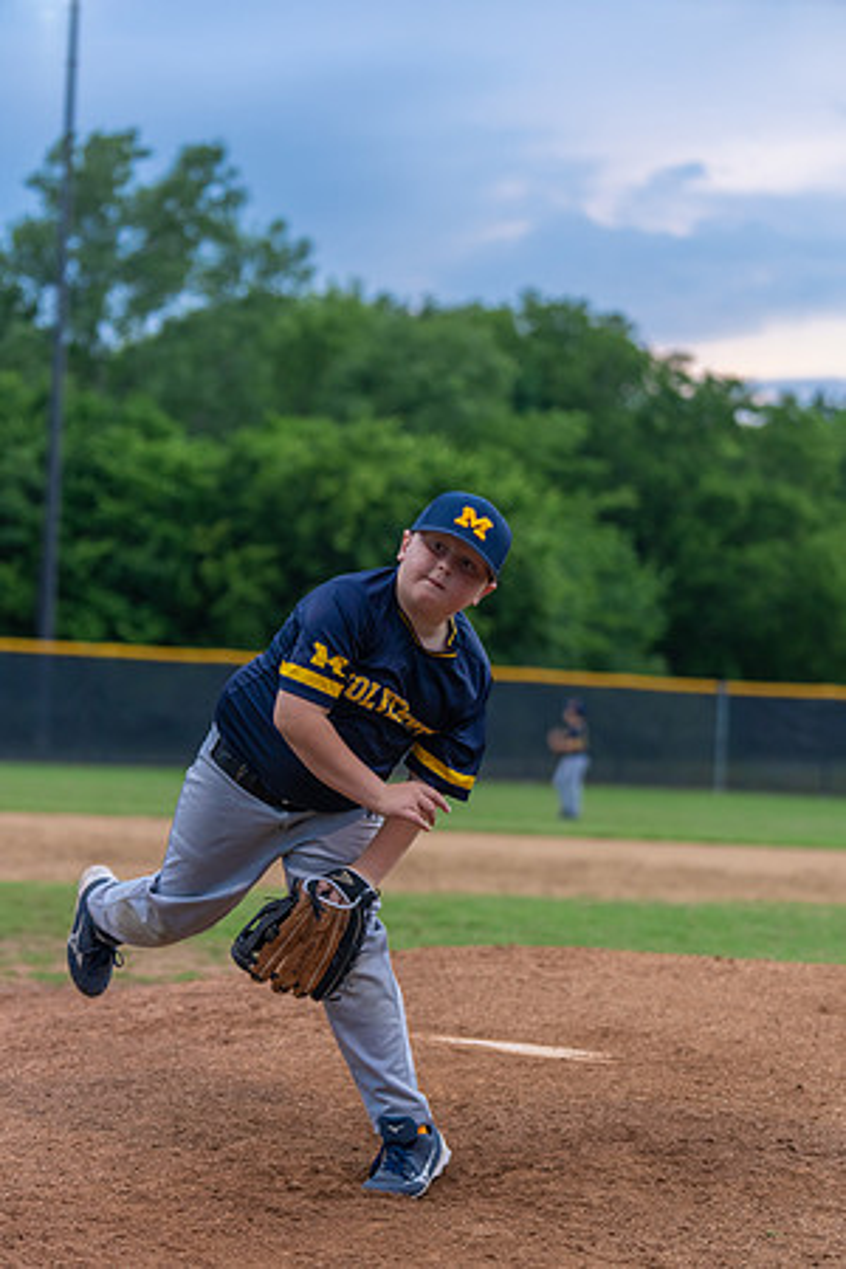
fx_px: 2961
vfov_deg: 24.2
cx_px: 423
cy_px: 634
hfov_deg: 16.3
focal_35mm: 84
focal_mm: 84
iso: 1250
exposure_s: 1/1000
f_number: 2.8
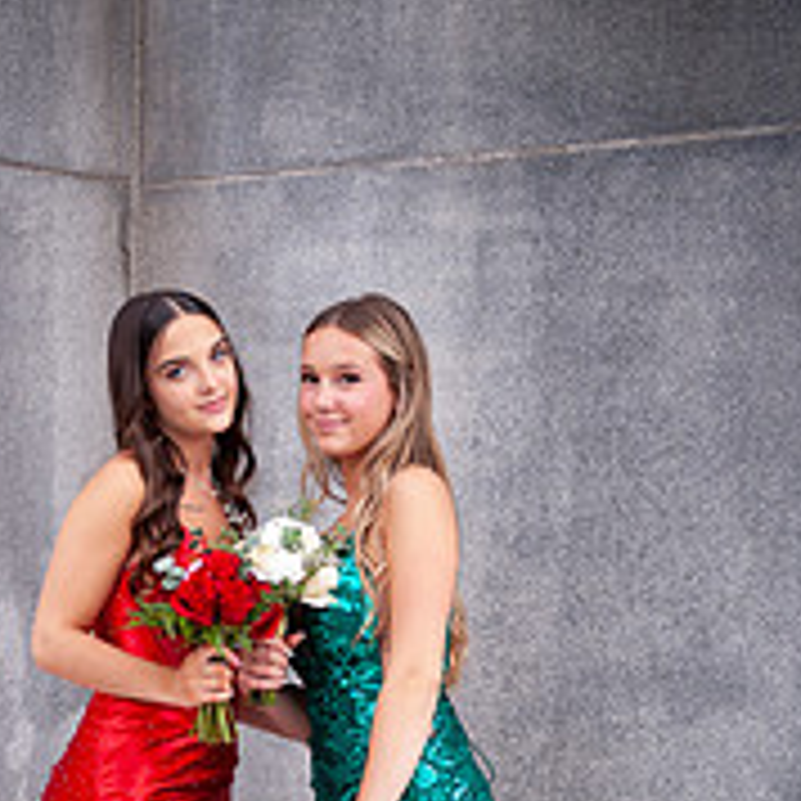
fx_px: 2696
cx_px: 241
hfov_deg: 16.8
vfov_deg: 16.5
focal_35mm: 103
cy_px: 828
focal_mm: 48
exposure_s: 1/200
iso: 100
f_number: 2.8
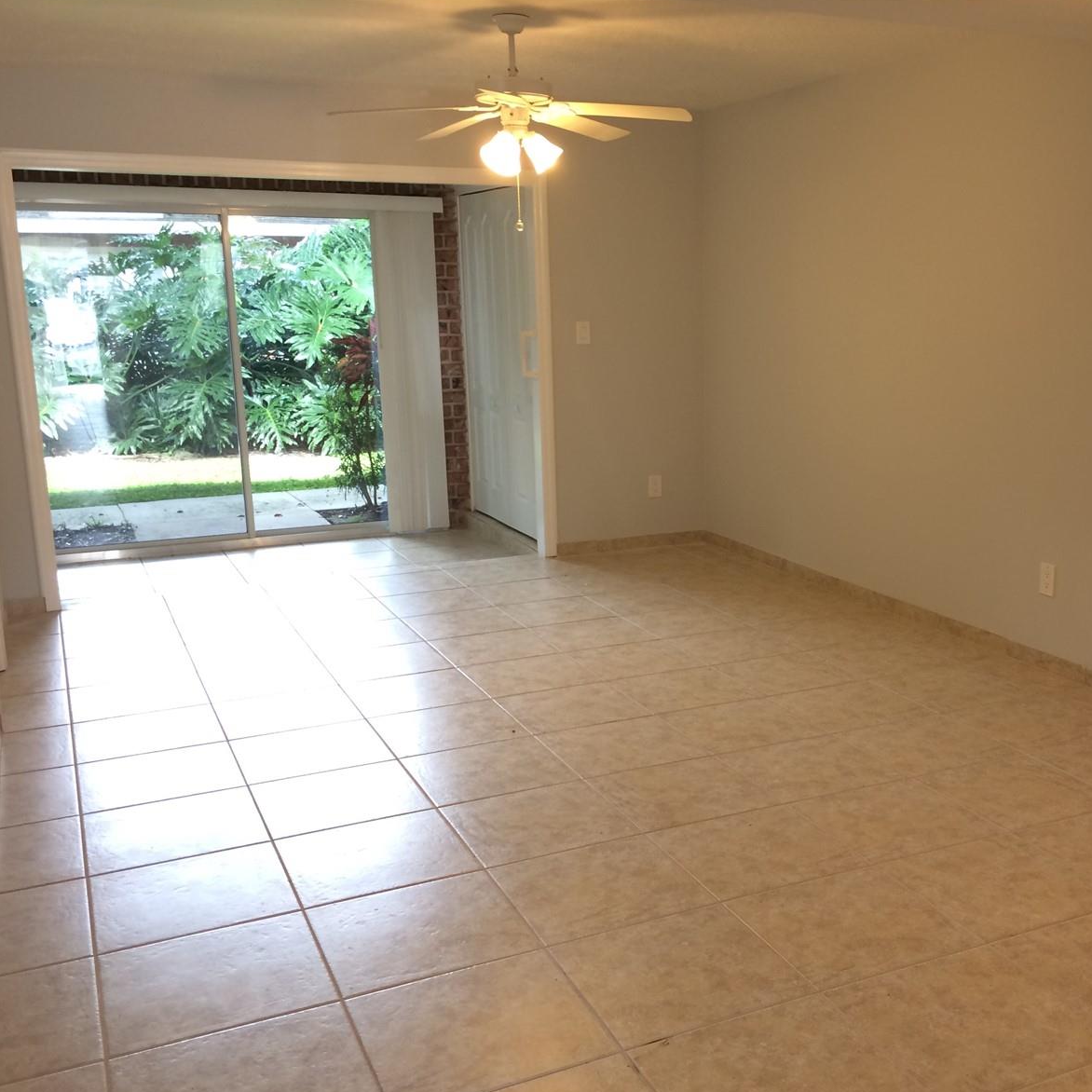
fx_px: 1249
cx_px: 714
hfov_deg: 46.6
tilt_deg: -12.5
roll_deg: +1.5
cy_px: 553
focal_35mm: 35
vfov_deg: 47.2
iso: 80
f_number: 2.2
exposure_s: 1/30
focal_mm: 4.15
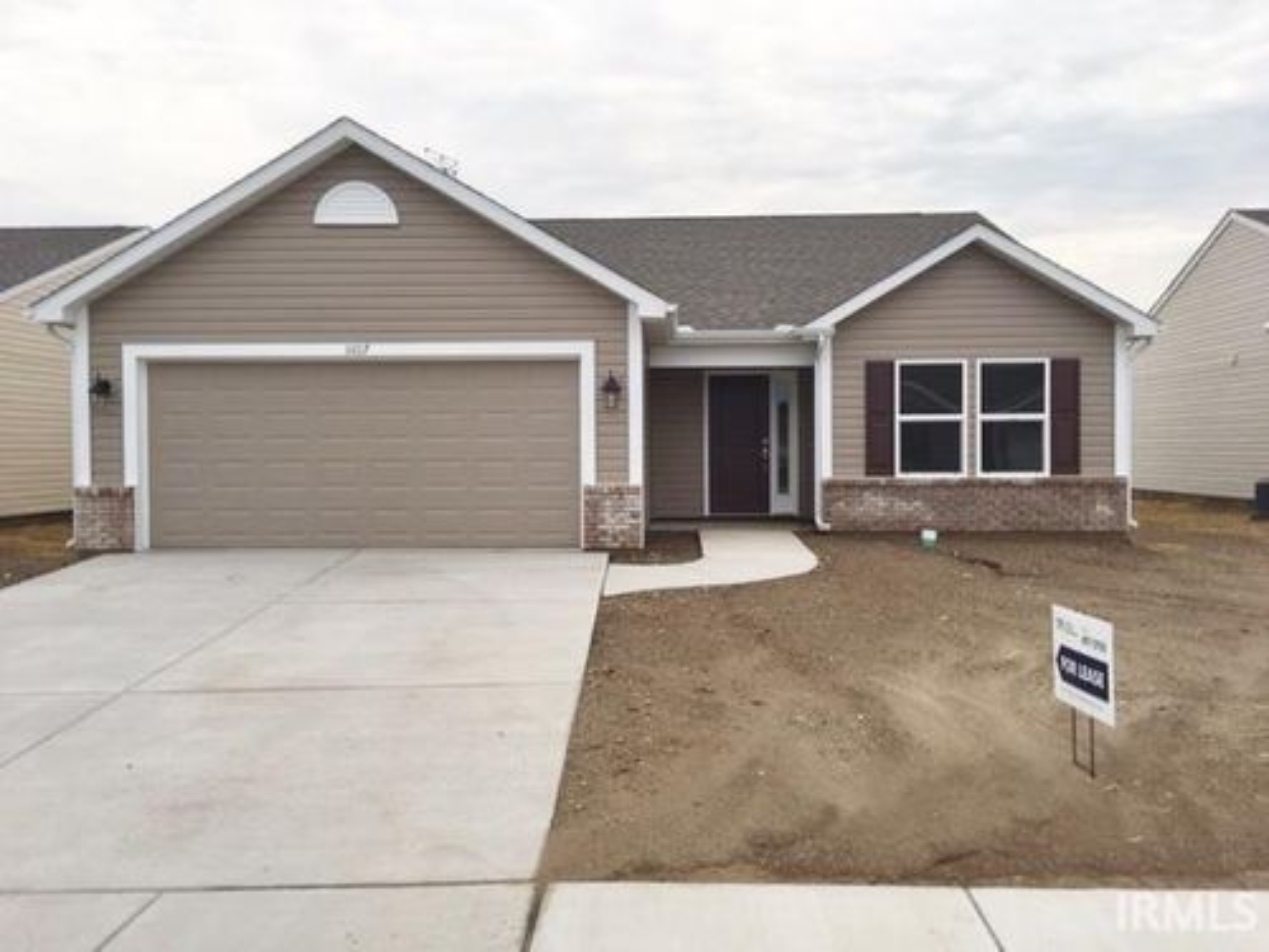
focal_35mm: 29
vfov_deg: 48.2
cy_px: 476
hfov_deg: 61.7
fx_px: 1063
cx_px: 634
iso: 25
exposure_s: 1/120
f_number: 2.2
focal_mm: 4.15
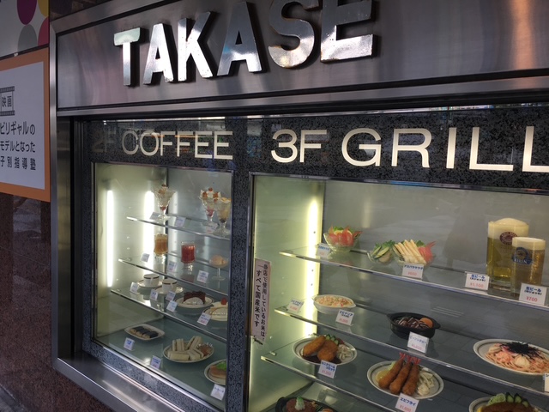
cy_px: 206
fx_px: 460
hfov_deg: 61.7
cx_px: 274
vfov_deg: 48.2
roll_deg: -3.5
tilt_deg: -5.4
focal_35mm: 29
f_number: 2.2
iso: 32
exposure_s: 1/120
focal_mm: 4.15
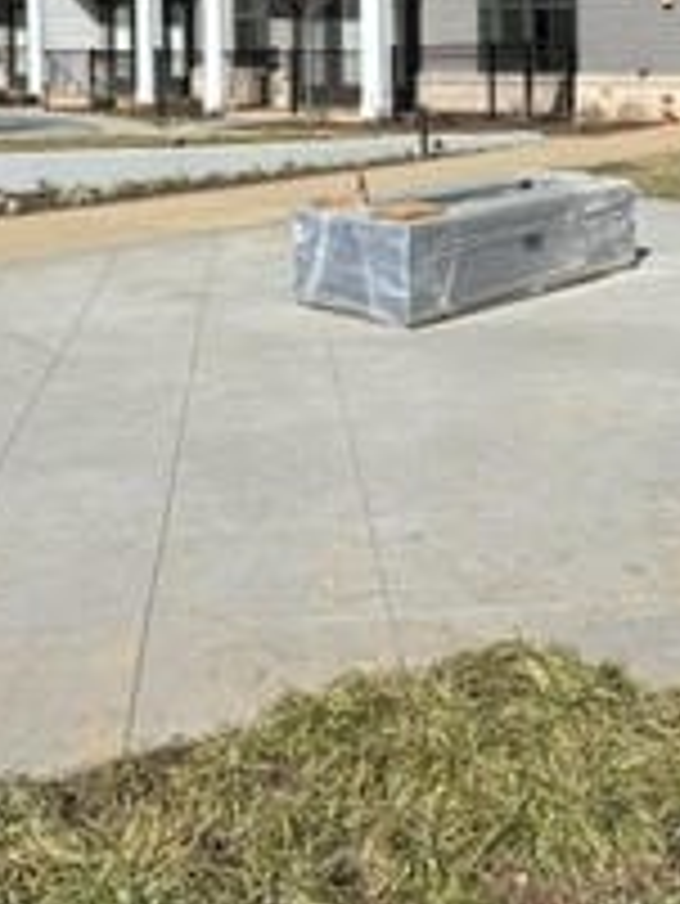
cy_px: 31
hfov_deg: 29.1
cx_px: 363
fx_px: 1308
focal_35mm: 50
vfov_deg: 35.1
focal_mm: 2.22
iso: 50
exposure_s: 1/3390
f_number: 2.2
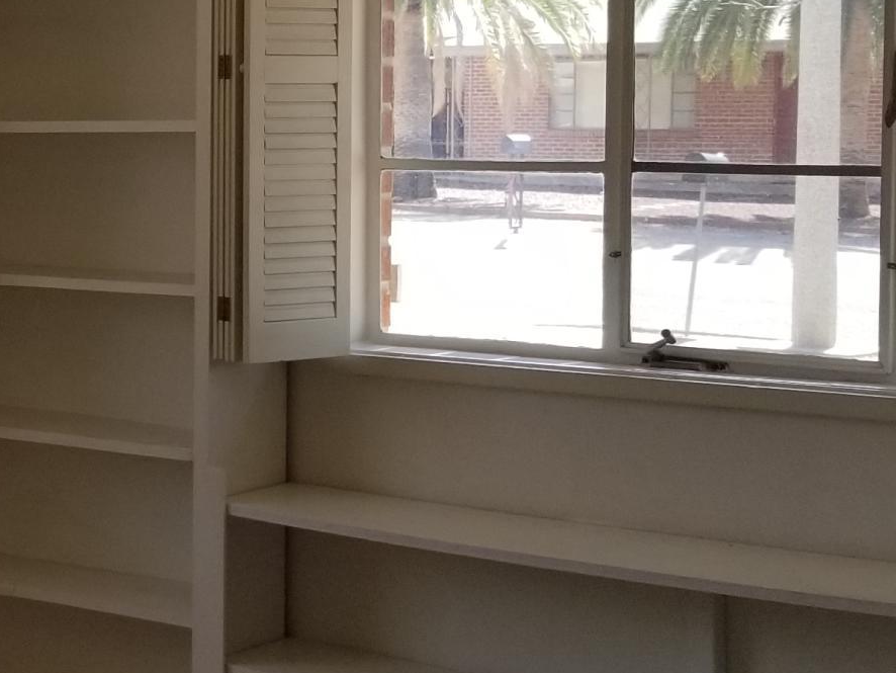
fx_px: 2278
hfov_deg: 21.1
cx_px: -111
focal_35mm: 88
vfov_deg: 16.8
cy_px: 288
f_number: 1.7
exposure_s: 1/336
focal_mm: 4.25
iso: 50
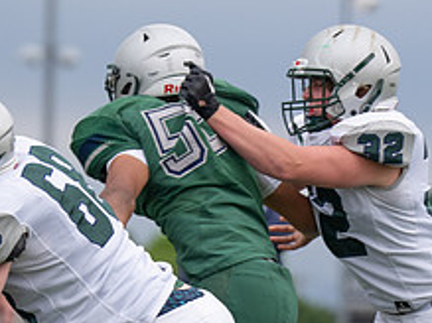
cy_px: 350
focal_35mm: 506
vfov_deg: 2.9
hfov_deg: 3.9
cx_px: 16
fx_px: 6311
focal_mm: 139
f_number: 2.8
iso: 250
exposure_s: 1/1250
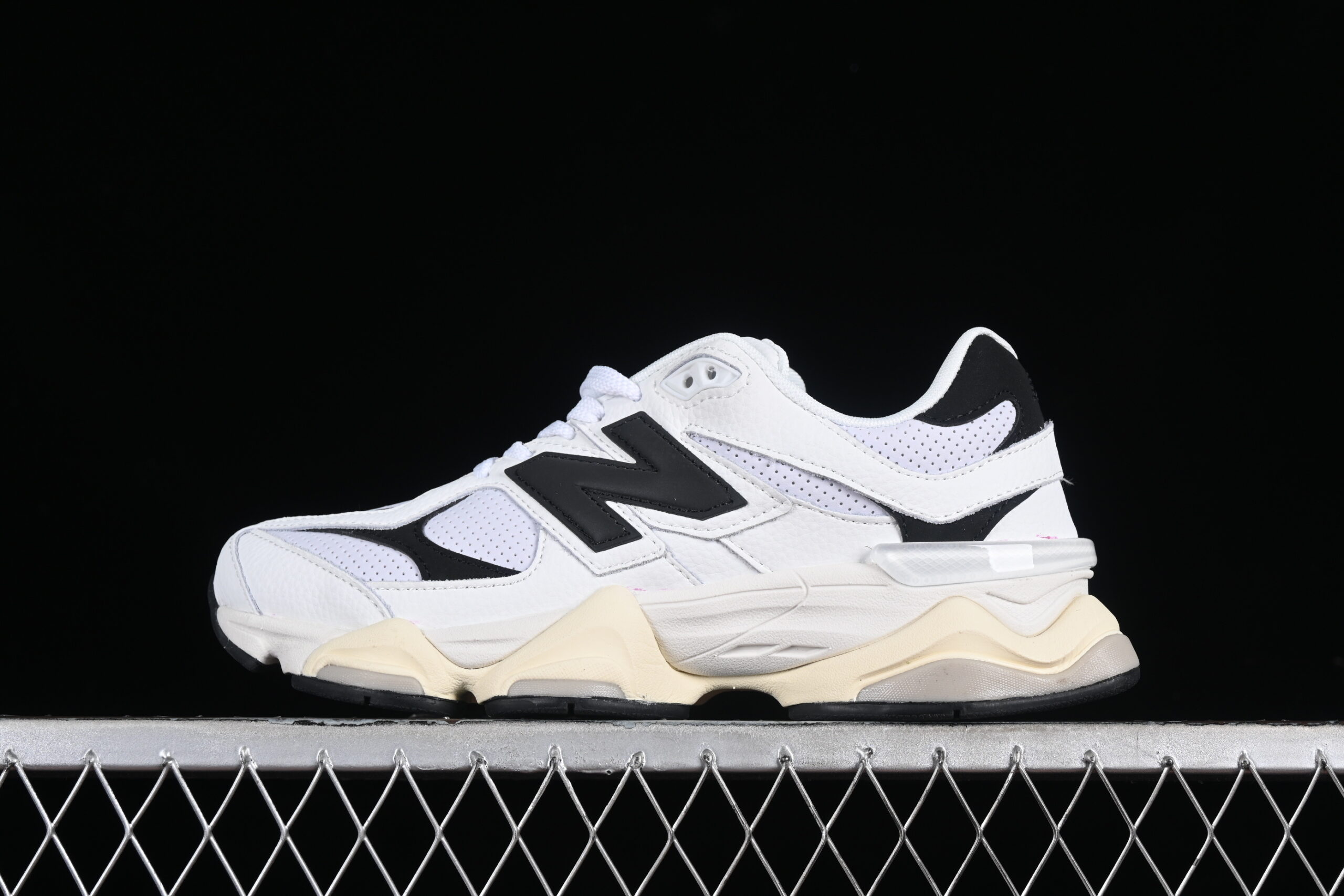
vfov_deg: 18.2
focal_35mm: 75
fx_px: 2800
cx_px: 672
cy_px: 448
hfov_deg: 27.0
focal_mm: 50
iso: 160
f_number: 8
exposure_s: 1/80
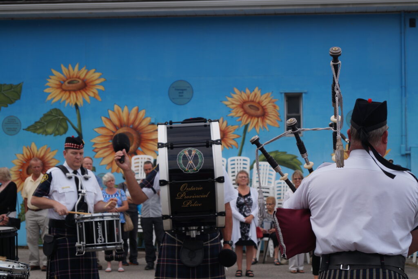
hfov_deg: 24.6
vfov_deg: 16.6
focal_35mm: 82
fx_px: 958
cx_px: 209
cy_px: 140
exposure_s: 1/160
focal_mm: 55
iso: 100
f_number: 5.6
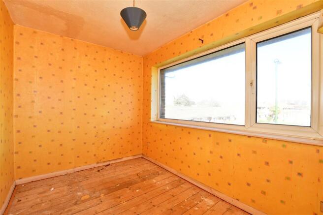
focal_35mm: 15
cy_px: 108
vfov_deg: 77.3
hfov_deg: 100.4
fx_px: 135
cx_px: 162
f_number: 8
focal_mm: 10
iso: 200
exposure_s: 1/40
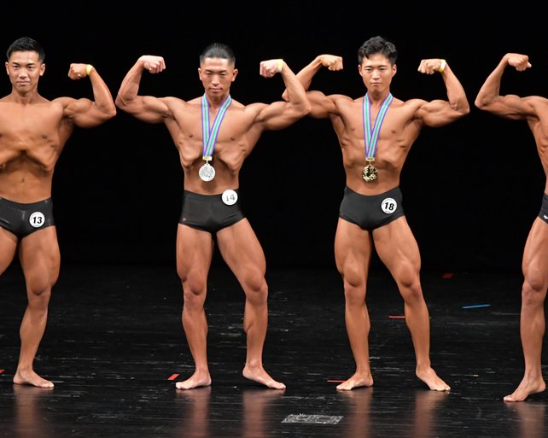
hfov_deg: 6.7
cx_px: 276
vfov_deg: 5.4
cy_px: 219
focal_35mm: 289
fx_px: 4685
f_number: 5.6
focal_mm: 170
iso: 3200
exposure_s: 1/400
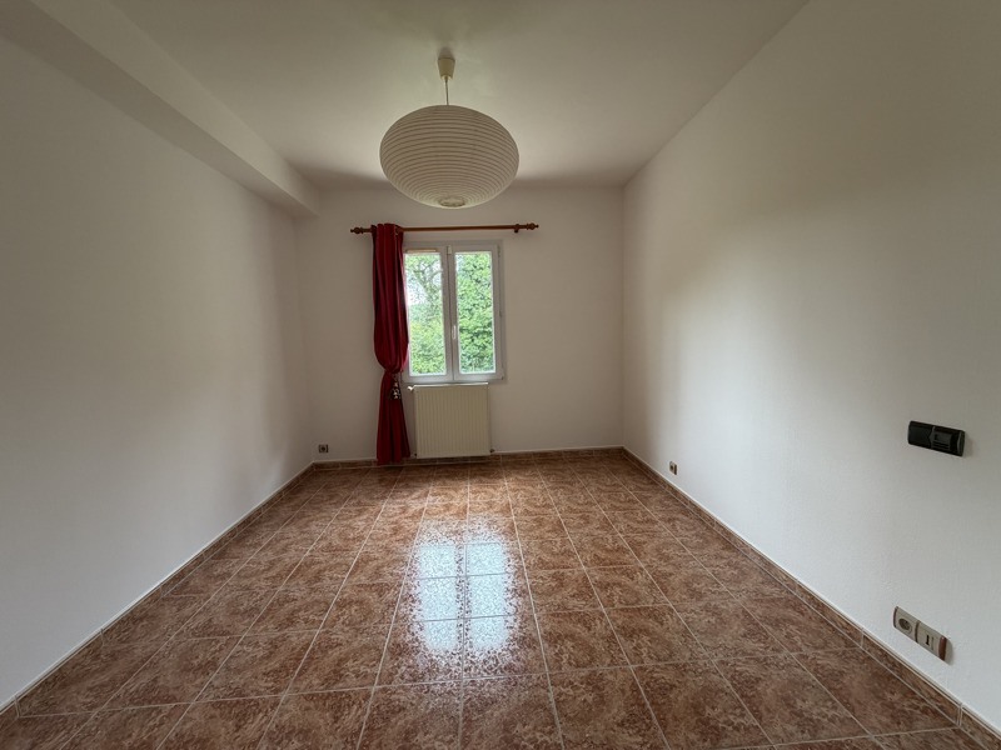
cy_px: 375
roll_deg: +2.2
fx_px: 405
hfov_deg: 102.1
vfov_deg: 85.7
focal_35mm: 14
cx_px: 500
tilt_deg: -5.3
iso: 160
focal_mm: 2.22
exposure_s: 1/121
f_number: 2.2
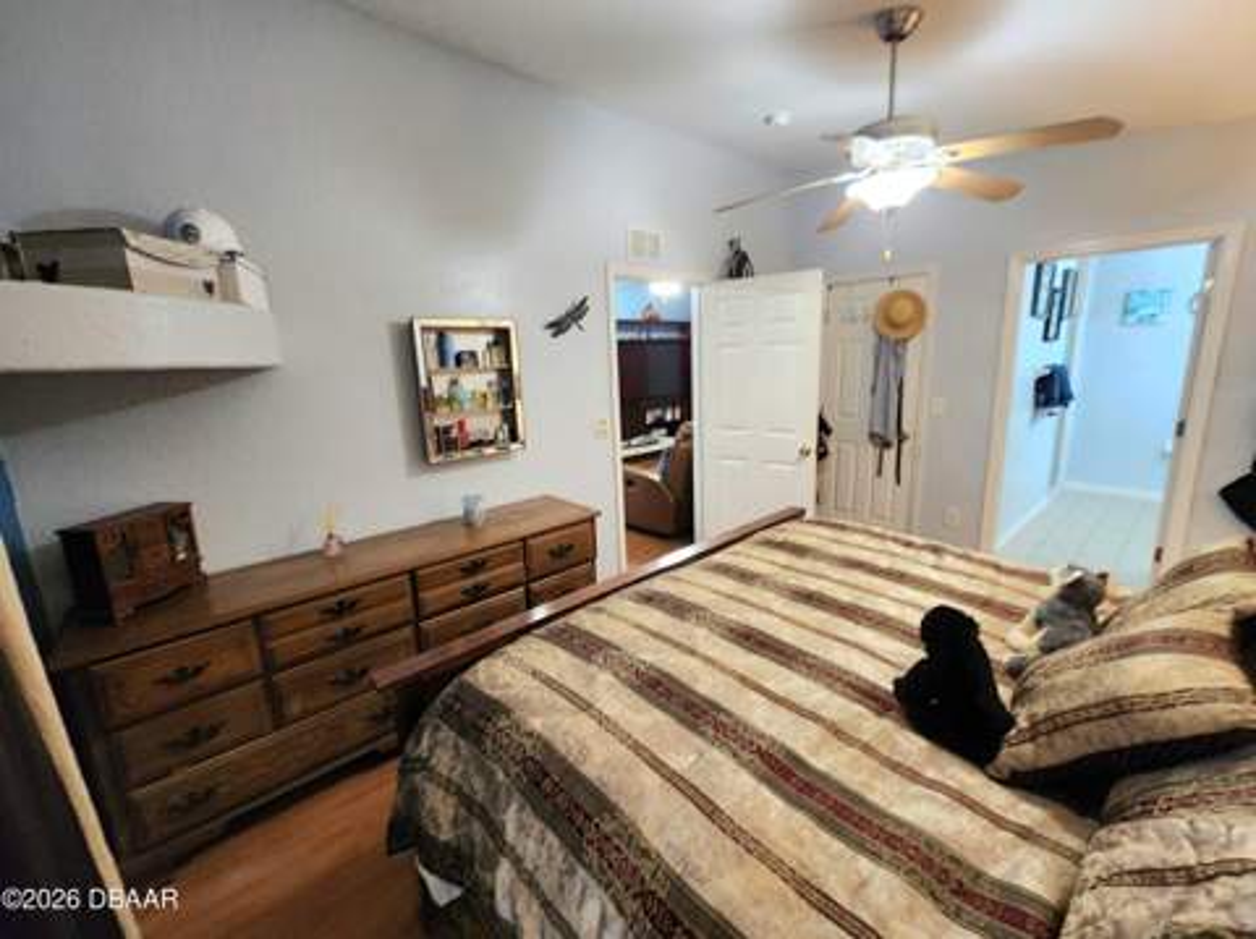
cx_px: 628
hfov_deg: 106.2
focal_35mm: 13
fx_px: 471
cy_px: 470
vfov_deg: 89.8
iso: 320
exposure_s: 1/30
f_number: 2.2
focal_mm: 2.2
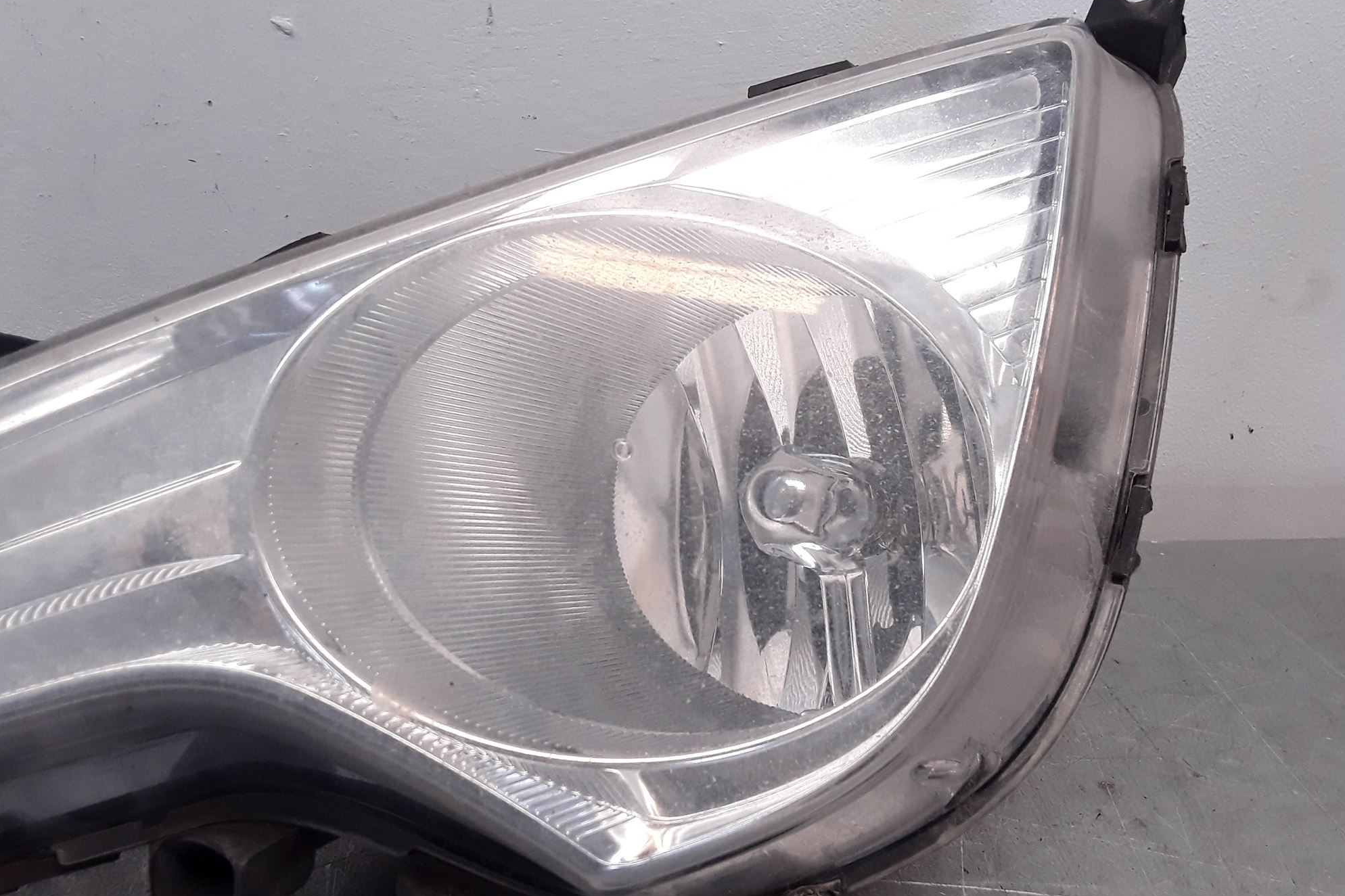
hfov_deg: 61.9
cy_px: 434
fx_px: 1121
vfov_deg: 43.6
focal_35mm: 30
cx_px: 681
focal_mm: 2.91
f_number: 1.9
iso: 100
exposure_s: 1/226
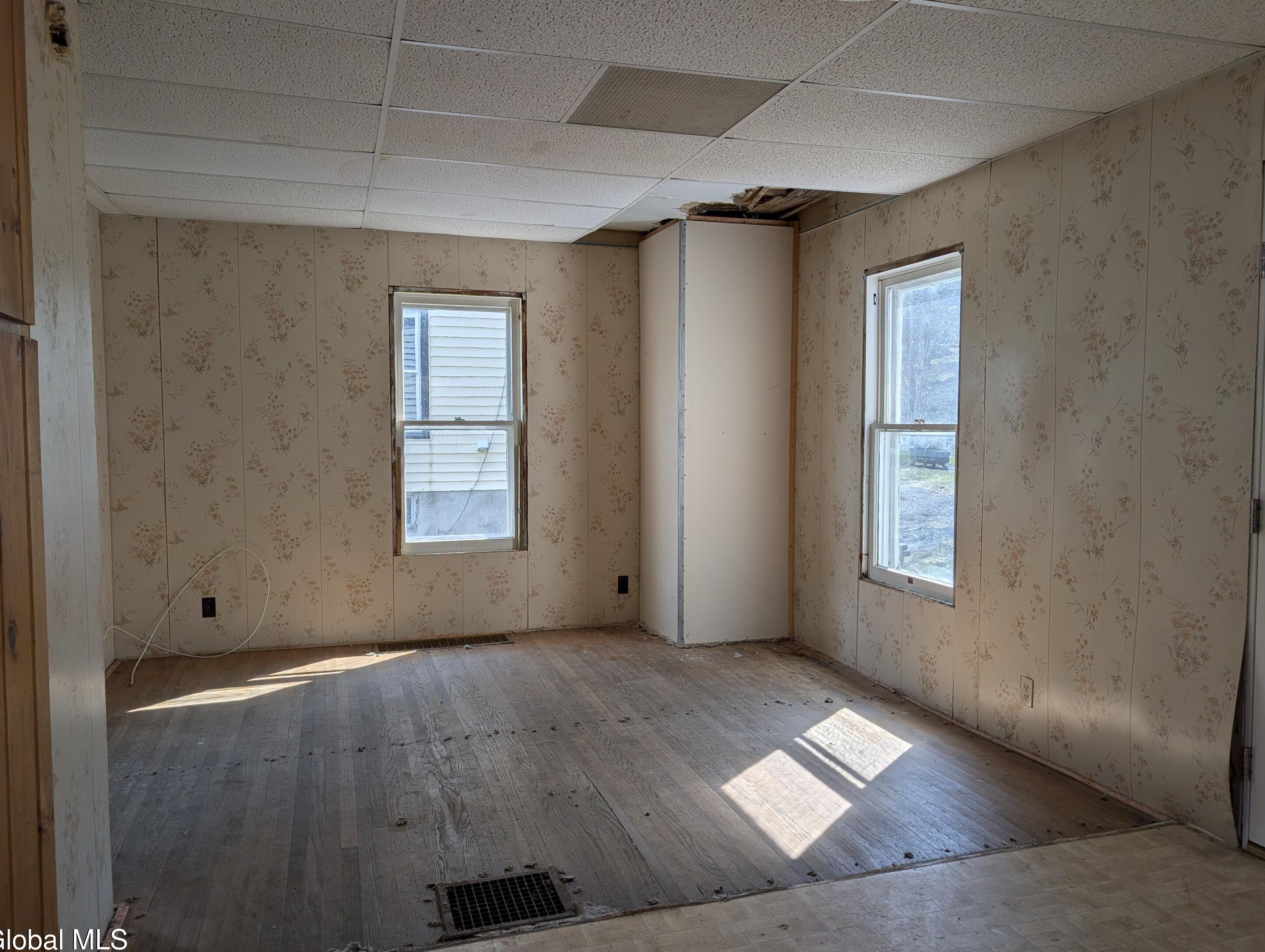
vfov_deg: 55.0
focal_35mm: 25
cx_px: 640
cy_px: 489
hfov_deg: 69.3
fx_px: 915
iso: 21
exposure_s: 1/1603
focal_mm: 6.9
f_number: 1.68
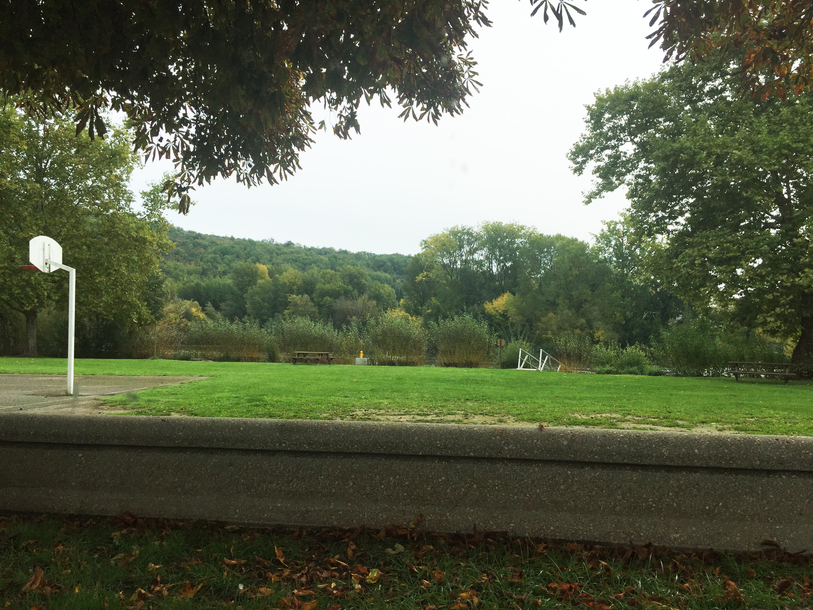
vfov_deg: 48.2
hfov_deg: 61.7
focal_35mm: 29
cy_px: 305
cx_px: 406
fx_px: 681
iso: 32
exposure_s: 1/1041
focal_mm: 4.15
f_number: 2.2
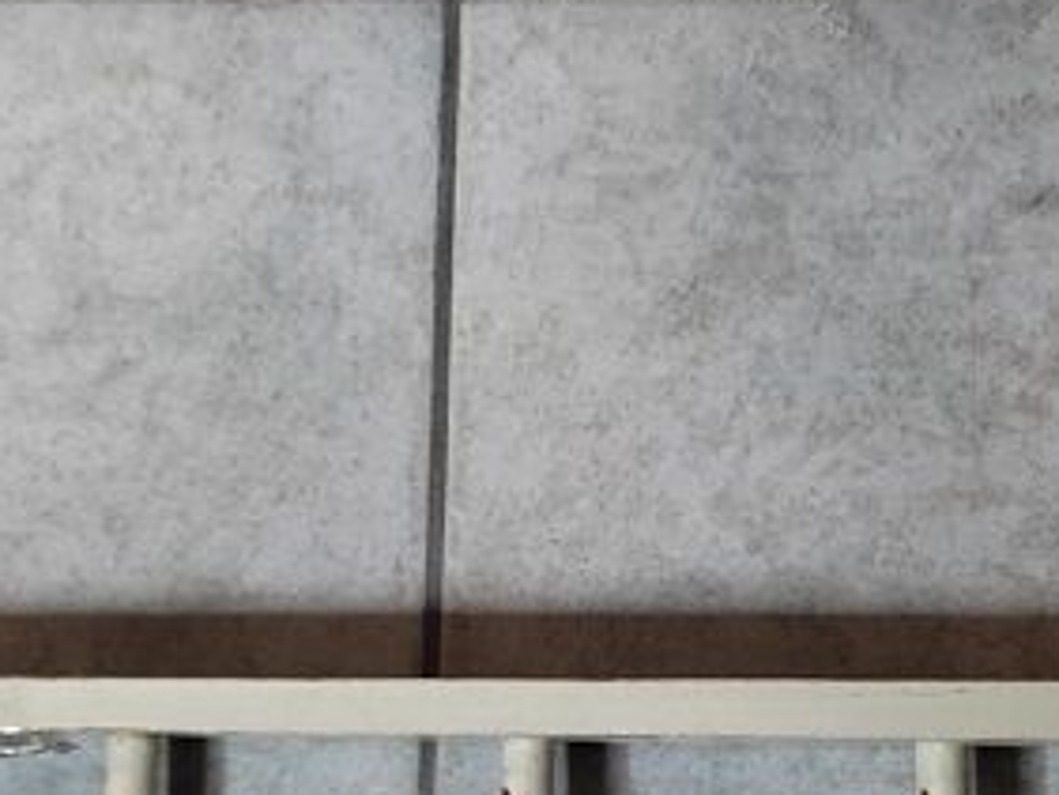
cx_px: 569
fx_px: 2265
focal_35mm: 74
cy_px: 712
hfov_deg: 26.3
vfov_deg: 19.6
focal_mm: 4.74
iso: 1509
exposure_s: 1/25
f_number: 1.79
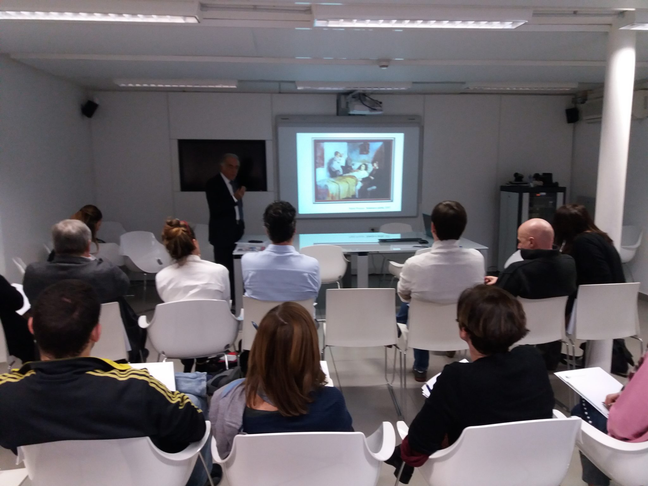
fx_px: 524
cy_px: 243
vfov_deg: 49.7
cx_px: 324
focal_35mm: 28
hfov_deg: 63.4
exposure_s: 1/33
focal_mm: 3.7
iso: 160
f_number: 1.9
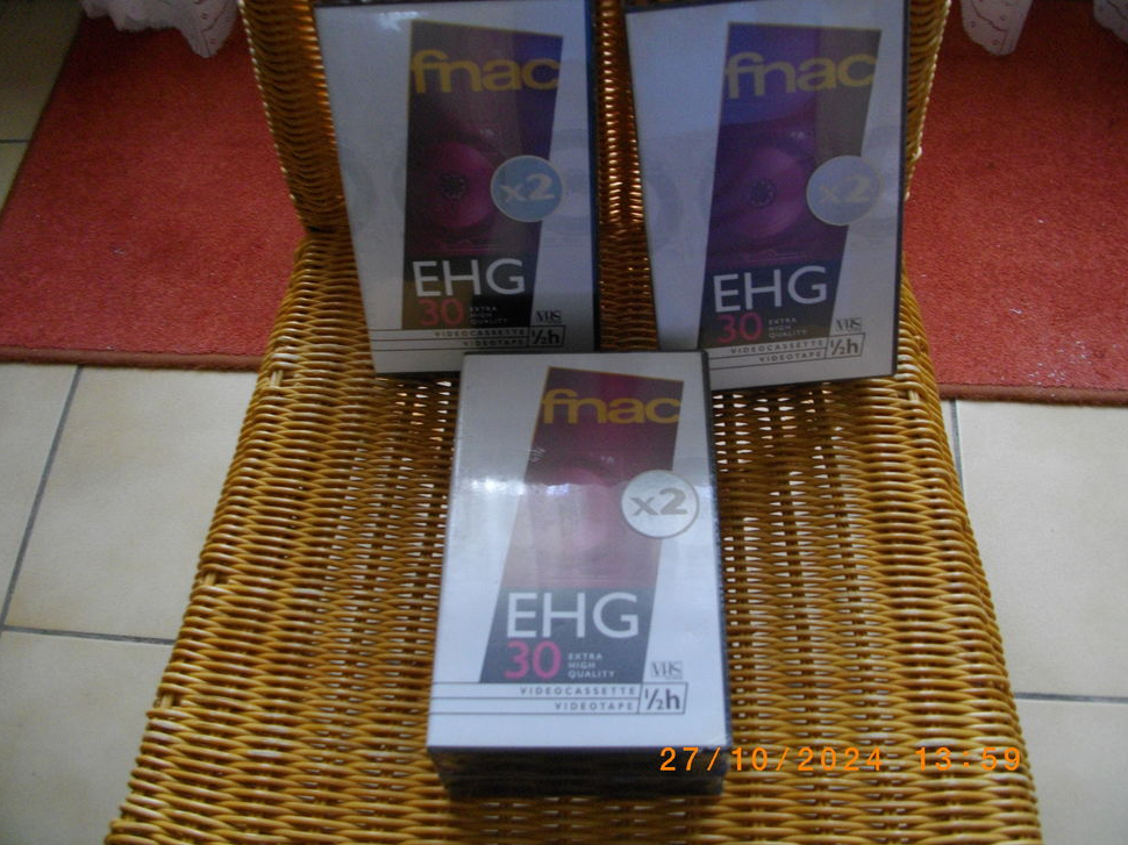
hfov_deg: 55.4
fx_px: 1075
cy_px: 417
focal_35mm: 33
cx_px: 558
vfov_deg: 42.9
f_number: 2.9
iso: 200
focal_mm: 5.7
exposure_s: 1/60
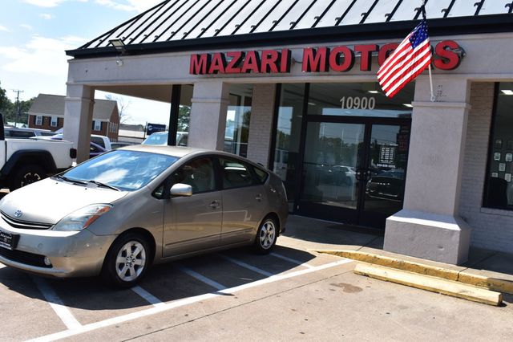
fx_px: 513
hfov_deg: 53.2
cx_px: 256
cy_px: 171
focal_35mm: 36
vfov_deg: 36.8
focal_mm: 24
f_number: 11
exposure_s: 1/500
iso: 400
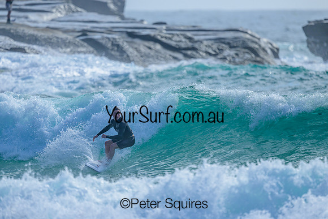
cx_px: 164
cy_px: 110
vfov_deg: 1.7
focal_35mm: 800
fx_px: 7290
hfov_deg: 2.6
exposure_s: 1/2000
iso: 220
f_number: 6.3
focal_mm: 800
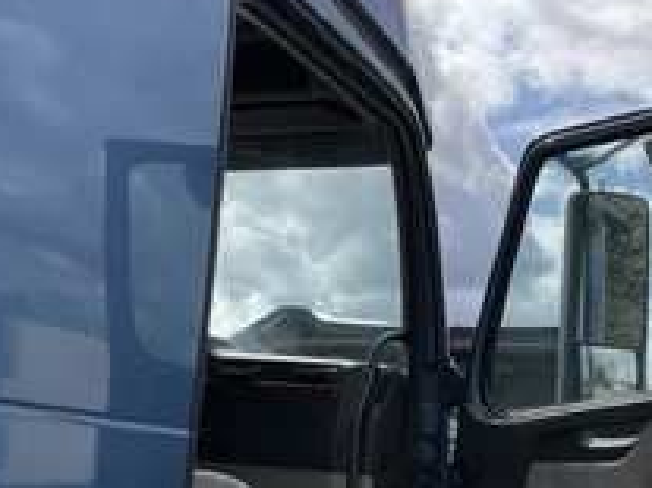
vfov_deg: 25.7
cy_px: 372
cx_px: 539
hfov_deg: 33.2
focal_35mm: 56
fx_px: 1054
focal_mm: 3
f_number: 1.8
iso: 25
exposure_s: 1/2227
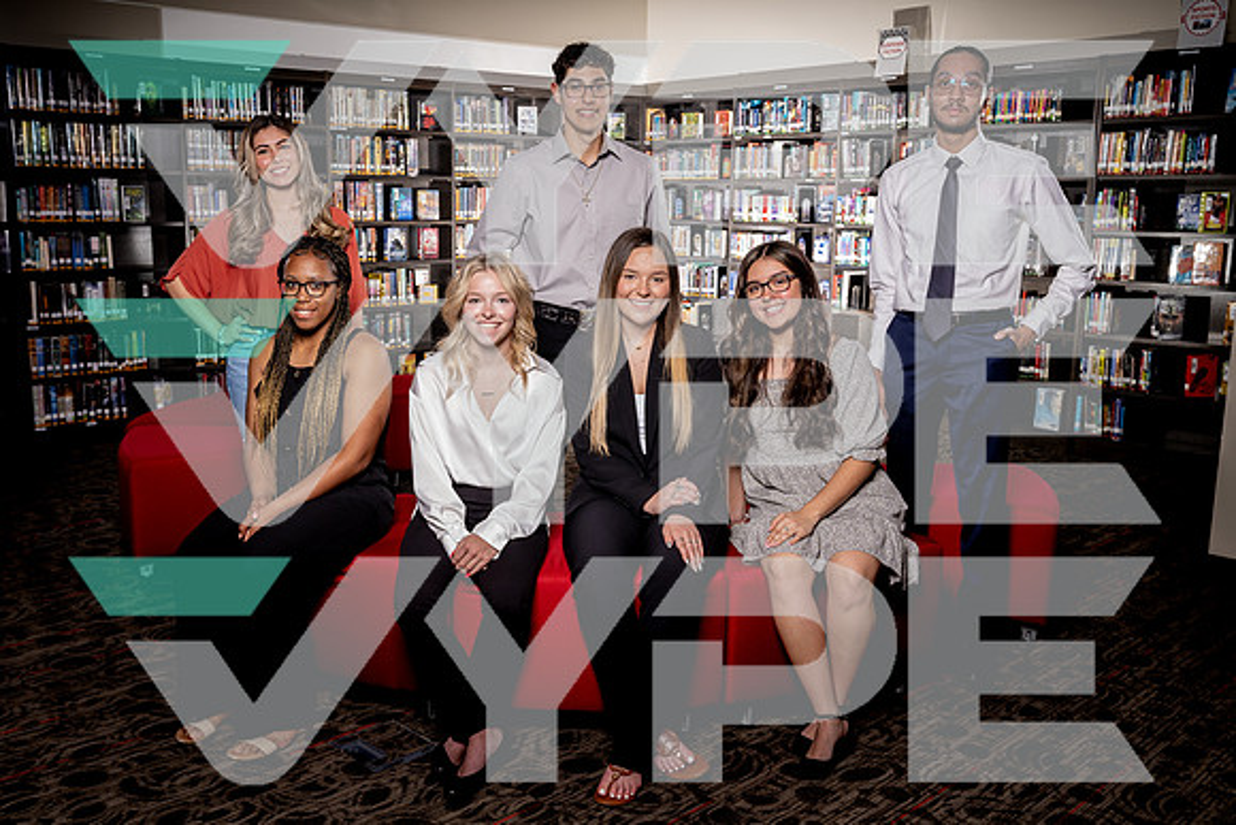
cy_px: 417
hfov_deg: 55.3
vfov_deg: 38.6
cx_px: 579
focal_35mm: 34
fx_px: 1179
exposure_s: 1/250
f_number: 8
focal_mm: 32
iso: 250
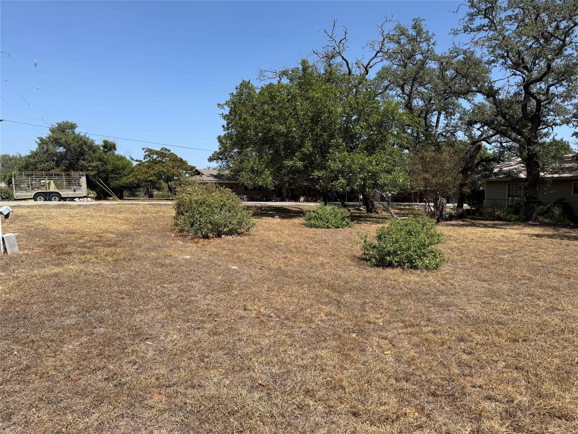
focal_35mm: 24
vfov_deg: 56.8
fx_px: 401
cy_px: 217
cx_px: 289
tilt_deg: -2.2
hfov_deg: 71.6
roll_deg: -0.2
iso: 80
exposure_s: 1/3759
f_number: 1.78
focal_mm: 6.76
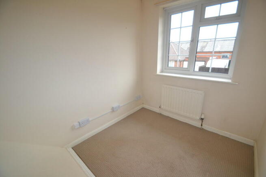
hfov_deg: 100.4
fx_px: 111
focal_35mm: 15
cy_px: 88
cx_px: 133
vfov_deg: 77.4
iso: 400
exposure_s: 1/60
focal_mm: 10
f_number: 4
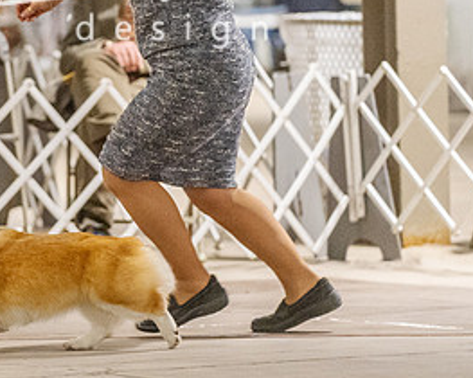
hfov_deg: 5.2
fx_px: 5190
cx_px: -59
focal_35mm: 371
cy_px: 94
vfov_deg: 4.2
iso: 6400
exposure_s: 1/400
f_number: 3.2
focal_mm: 154
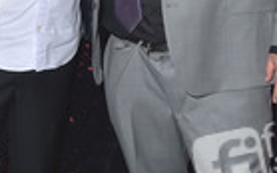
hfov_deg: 22.1
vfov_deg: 13.9
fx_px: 710
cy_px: 58
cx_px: 115
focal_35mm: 94
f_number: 6.3
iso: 250
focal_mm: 32
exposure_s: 1/250
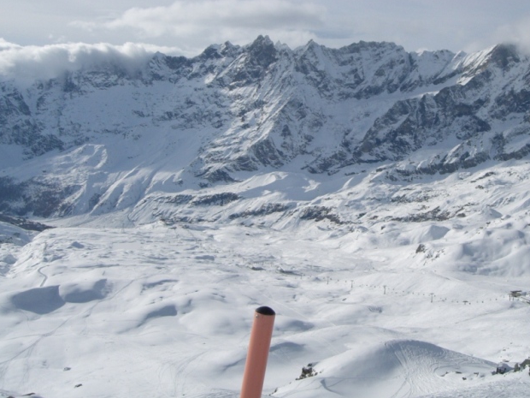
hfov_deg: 38.7
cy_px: 142
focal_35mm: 49
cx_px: 324
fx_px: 750
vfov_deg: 29.5
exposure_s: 1/2000
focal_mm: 6.3
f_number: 4.4
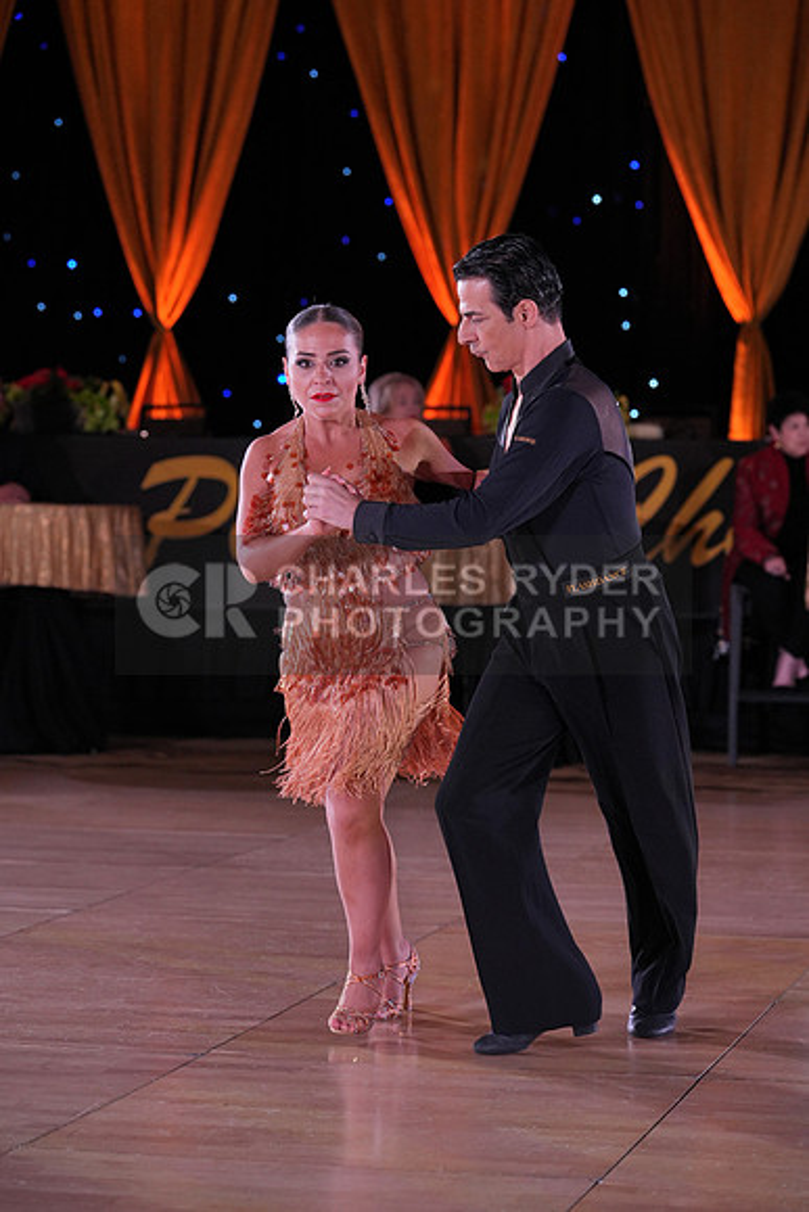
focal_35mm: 95
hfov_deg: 14.4
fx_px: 3200
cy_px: 606
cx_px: 404
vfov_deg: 21.5
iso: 1250
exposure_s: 1/400
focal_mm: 95
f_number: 4
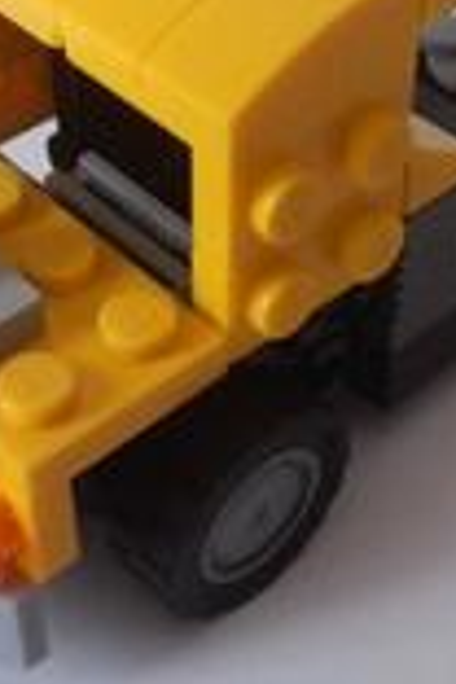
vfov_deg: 22.8
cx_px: 246
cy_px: 228
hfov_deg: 15.4
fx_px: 1691
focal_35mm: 89
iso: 125
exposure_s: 1/13
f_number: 3.9
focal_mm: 6.61
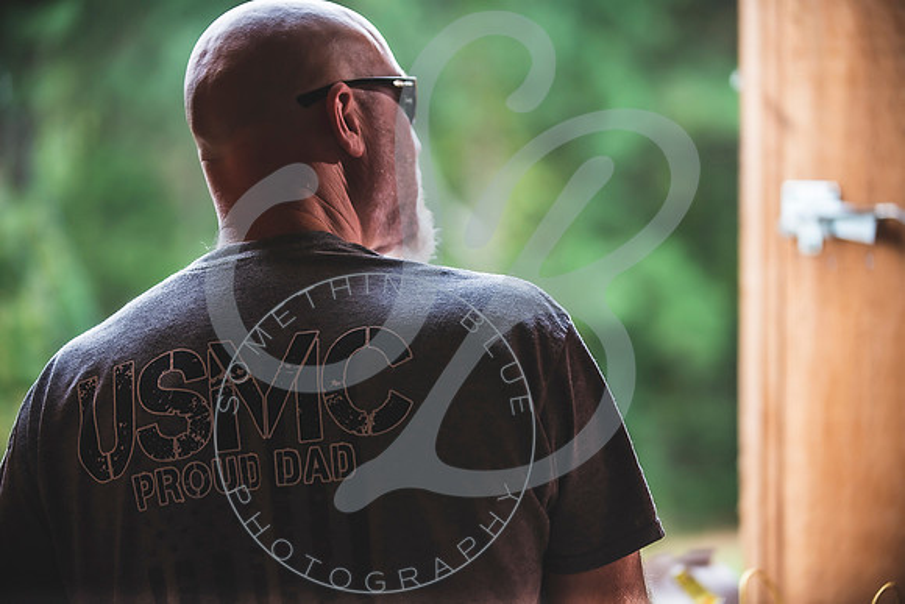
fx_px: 2640
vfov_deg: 13.0
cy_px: 302
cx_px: 452
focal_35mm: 105
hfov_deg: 19.5
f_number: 2.8
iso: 200
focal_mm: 105
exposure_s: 1/320
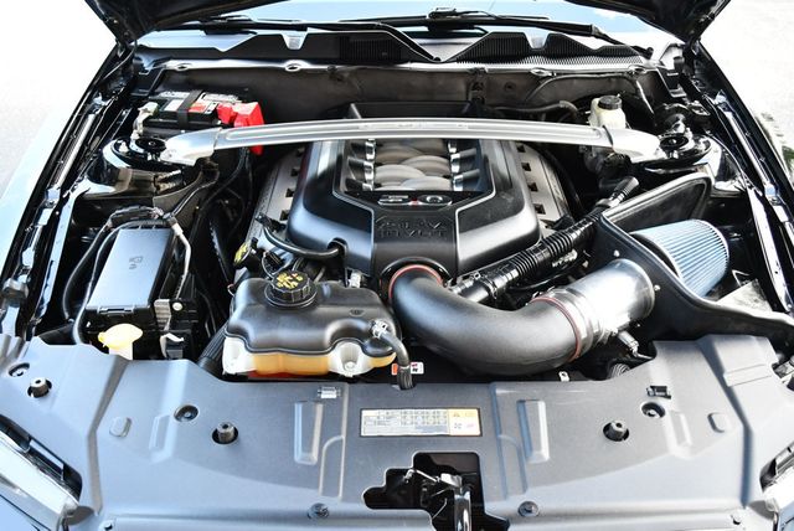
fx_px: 795
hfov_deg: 53.1
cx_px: 397
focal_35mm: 36
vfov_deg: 36.9
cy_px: 266
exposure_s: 1/200
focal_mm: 18
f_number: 3.5
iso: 800
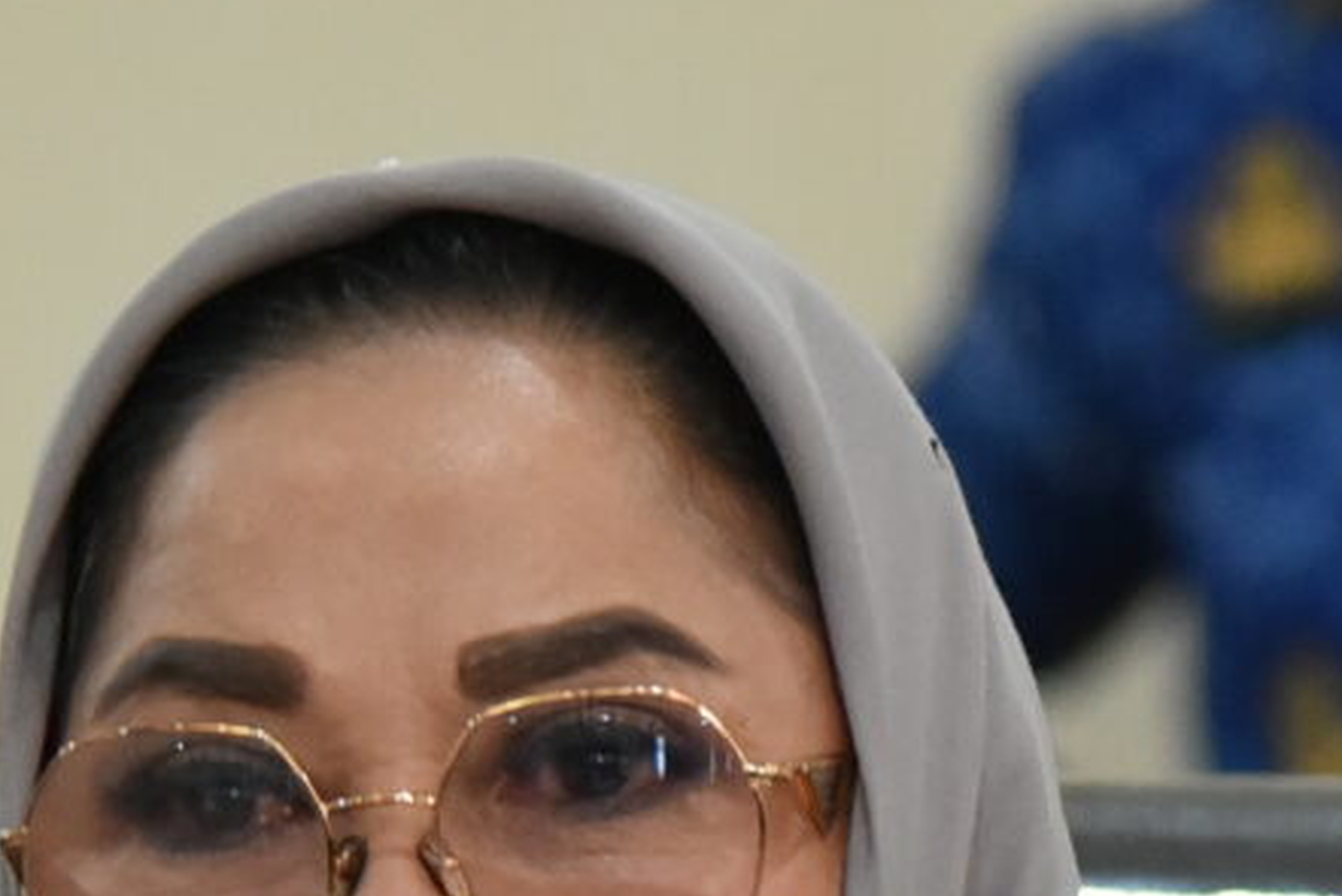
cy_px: 782
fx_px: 25915
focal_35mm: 695
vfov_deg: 2.0
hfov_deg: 3.0
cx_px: 458
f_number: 4
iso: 2800
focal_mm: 120
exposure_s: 1/125
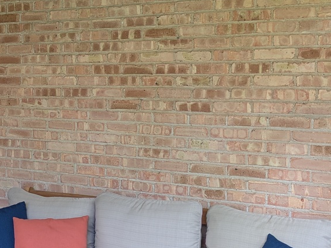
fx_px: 583
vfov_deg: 24.0
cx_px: 71
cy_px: 96
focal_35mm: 61
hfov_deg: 31.0
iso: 72
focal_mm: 4.53
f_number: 1.7
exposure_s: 1/30
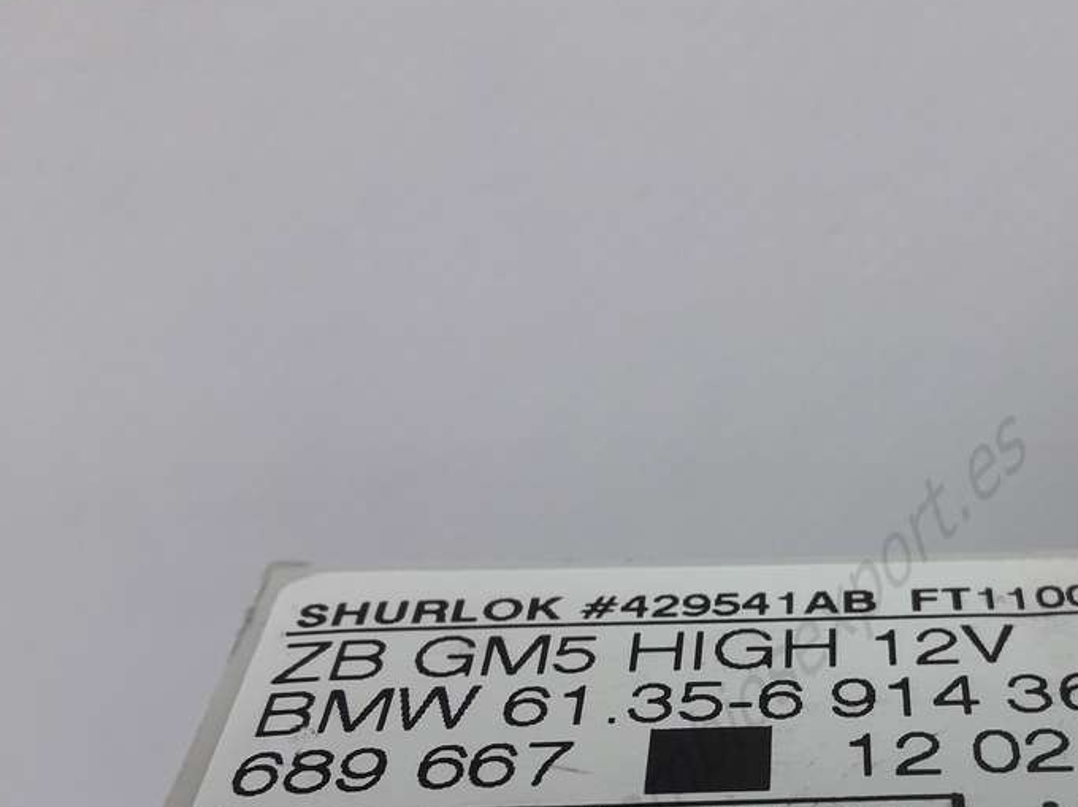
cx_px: 789
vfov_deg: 27.8
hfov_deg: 36.8
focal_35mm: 51
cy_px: 666
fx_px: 1587
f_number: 1.9
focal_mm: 3.7
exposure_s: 1/100
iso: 64
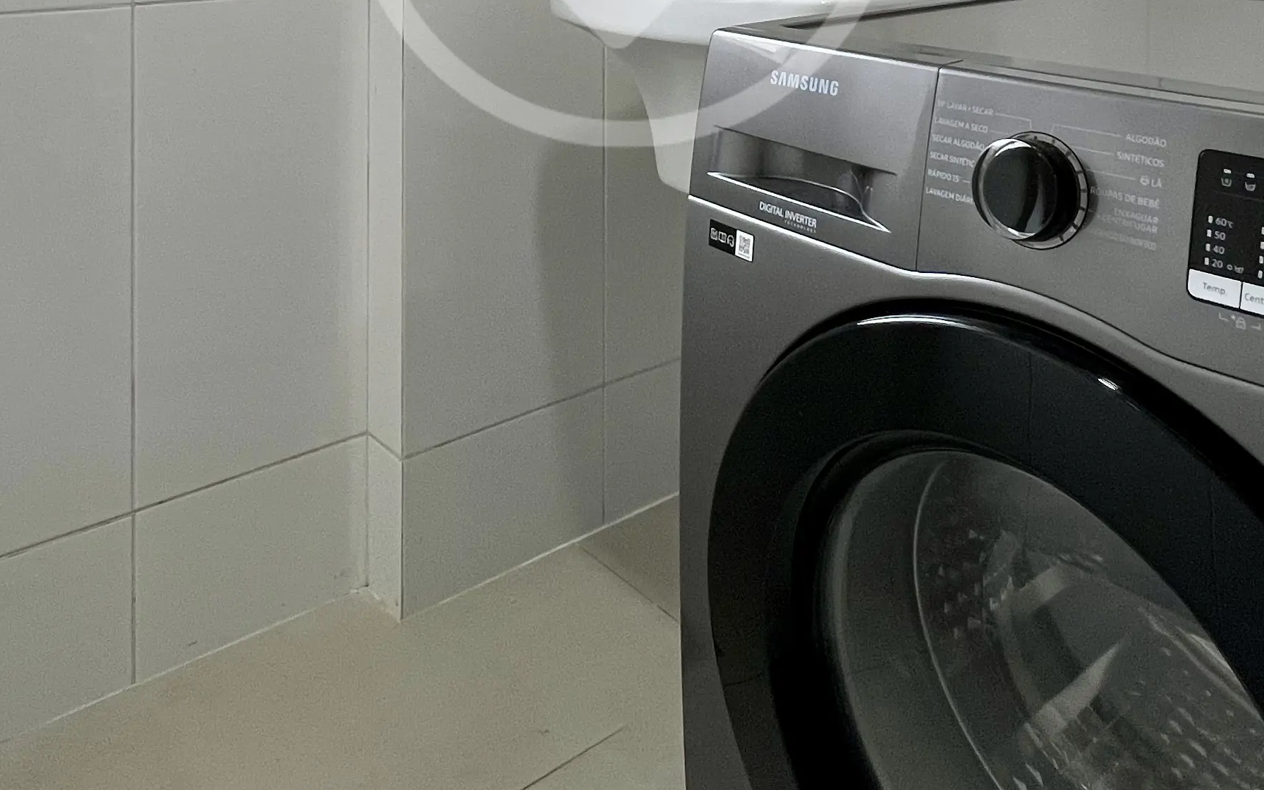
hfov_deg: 61.2
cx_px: 624
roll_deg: -0.3
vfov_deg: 33.8
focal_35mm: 31
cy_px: -131
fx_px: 1068
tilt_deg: +0.1
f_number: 1.8
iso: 160
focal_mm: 1.57
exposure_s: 1/120
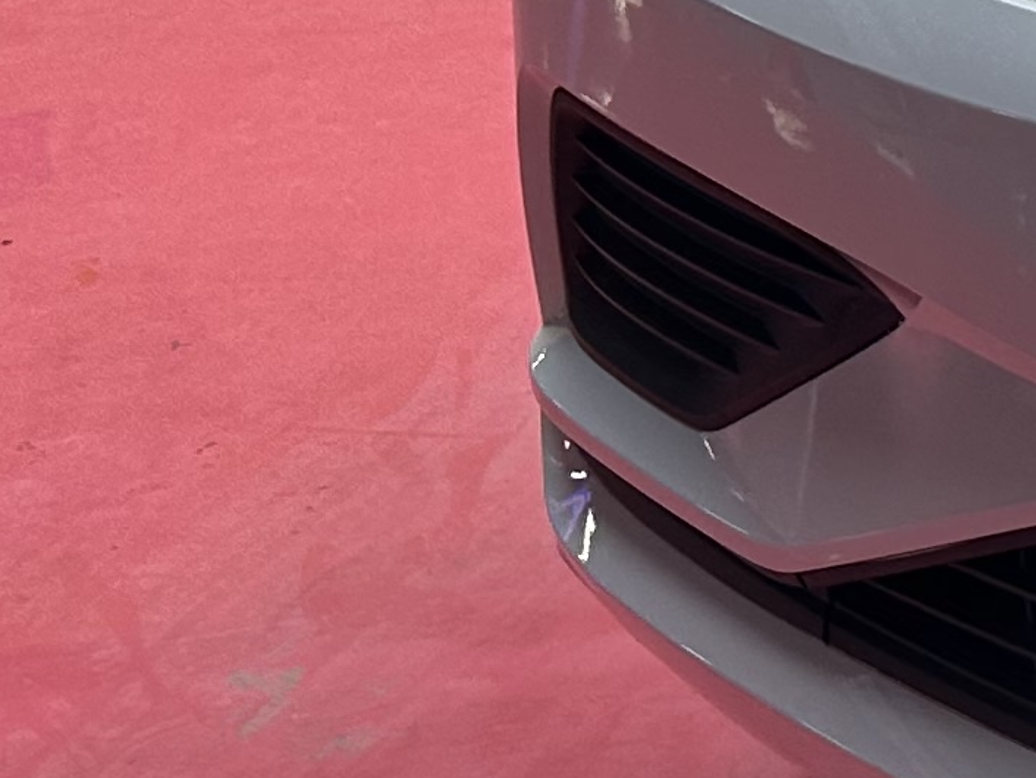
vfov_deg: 10.4
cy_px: -448
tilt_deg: -9.9
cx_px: 2380
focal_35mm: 137
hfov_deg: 12.0
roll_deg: -0.7
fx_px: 4102
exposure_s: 1/112
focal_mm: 6.86
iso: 50
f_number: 1.78
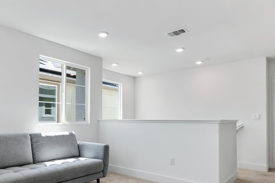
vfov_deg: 50.9
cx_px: 104
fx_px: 191
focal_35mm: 25
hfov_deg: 70.4
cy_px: 111
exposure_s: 1/40
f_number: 8
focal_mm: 10
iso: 250
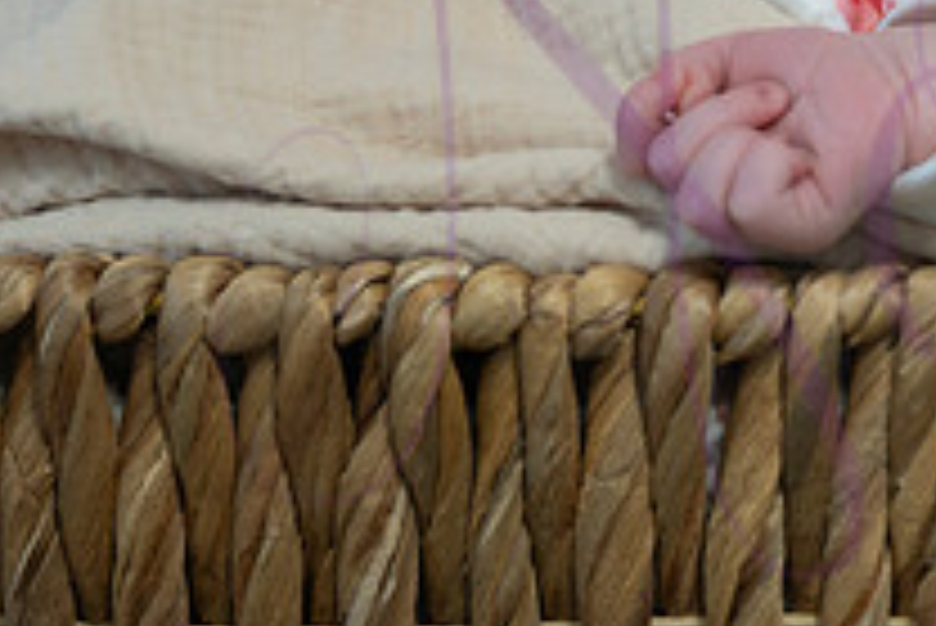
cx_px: 1084
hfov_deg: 12.1
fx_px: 4319
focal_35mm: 166
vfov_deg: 8.1
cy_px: -258
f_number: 4
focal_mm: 57
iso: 3200
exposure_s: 1/320
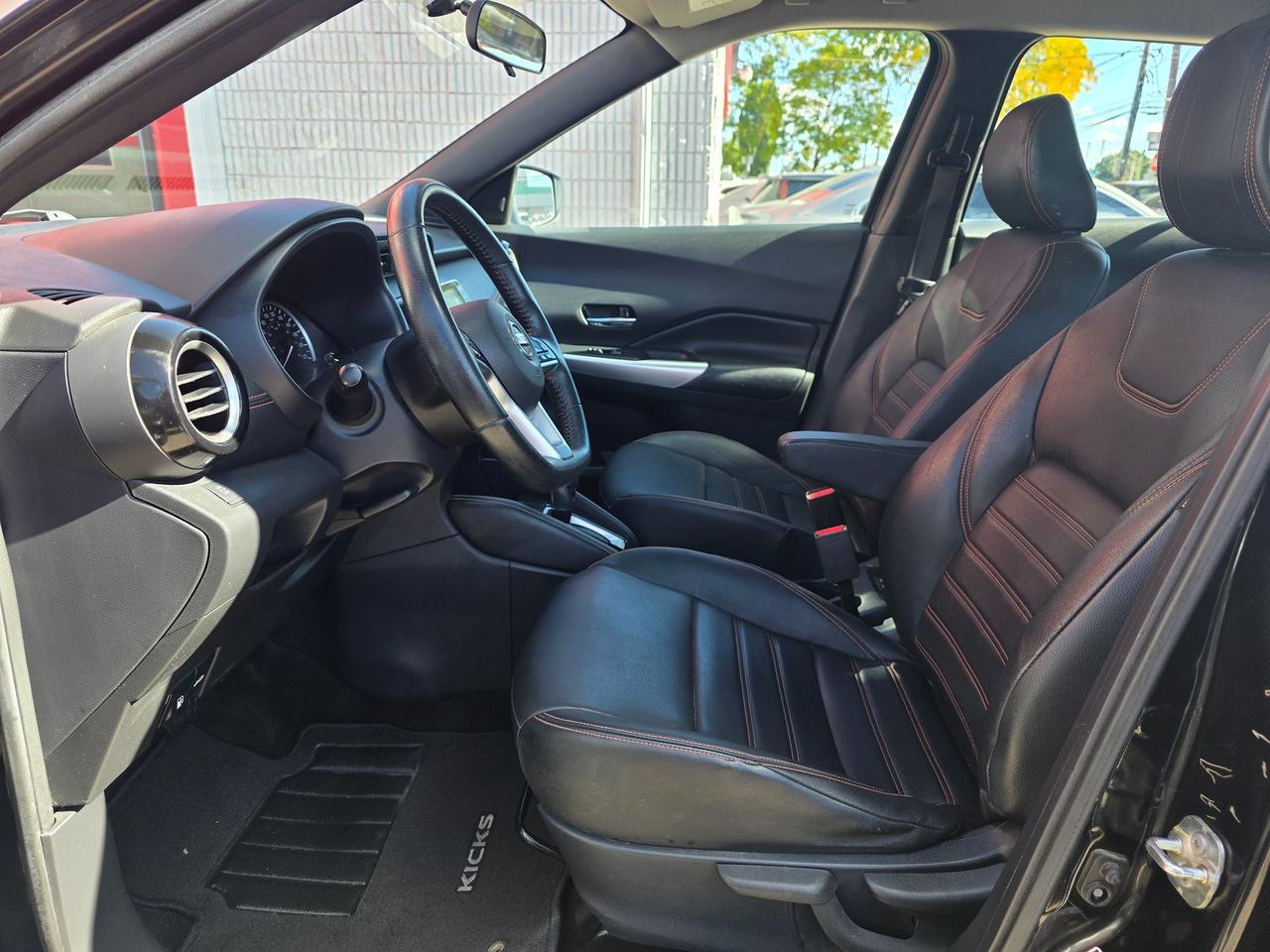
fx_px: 844
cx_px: 635
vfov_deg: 58.9
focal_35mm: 23
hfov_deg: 73.9
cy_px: 476
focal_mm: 6.3
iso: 40
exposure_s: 1/180
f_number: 1.7
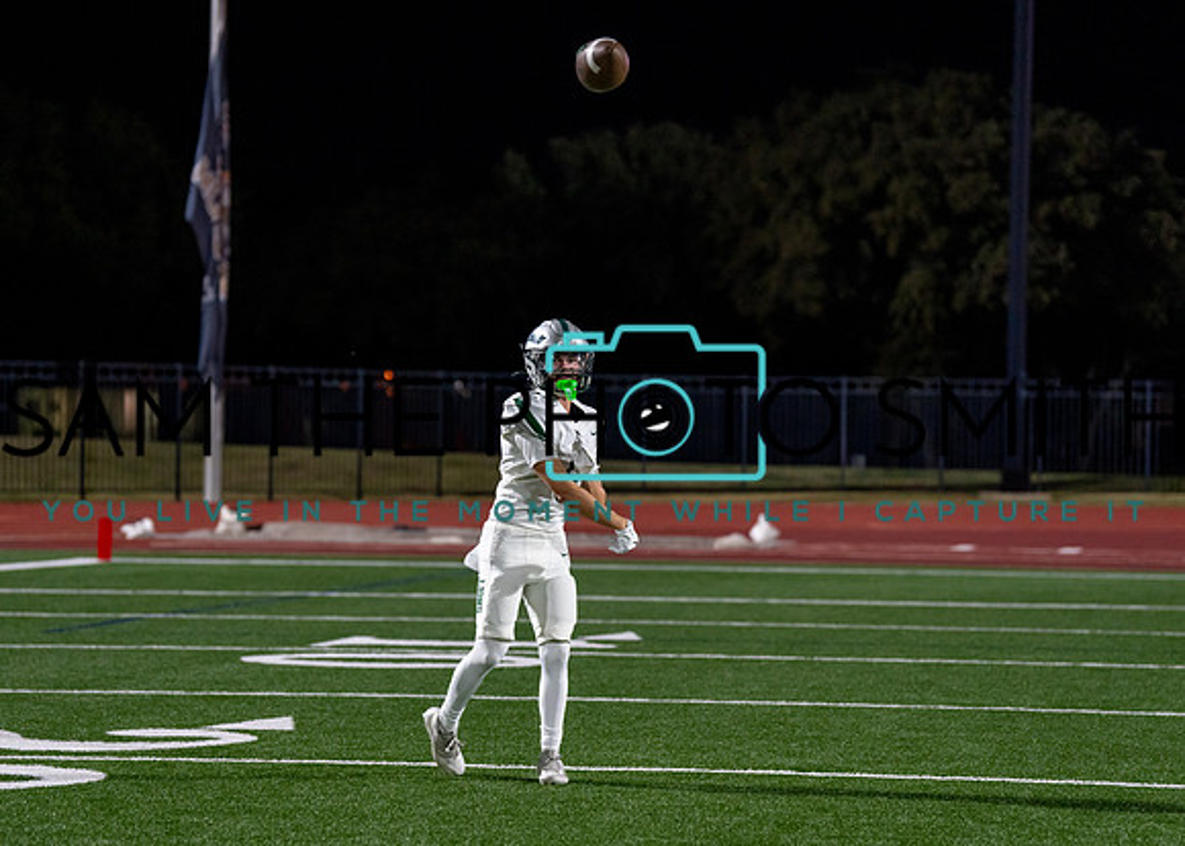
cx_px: 531
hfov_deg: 14.7
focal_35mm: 137
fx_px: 4602
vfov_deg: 10.5
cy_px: 456
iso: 2000
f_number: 2.8
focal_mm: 119
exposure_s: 1/1000
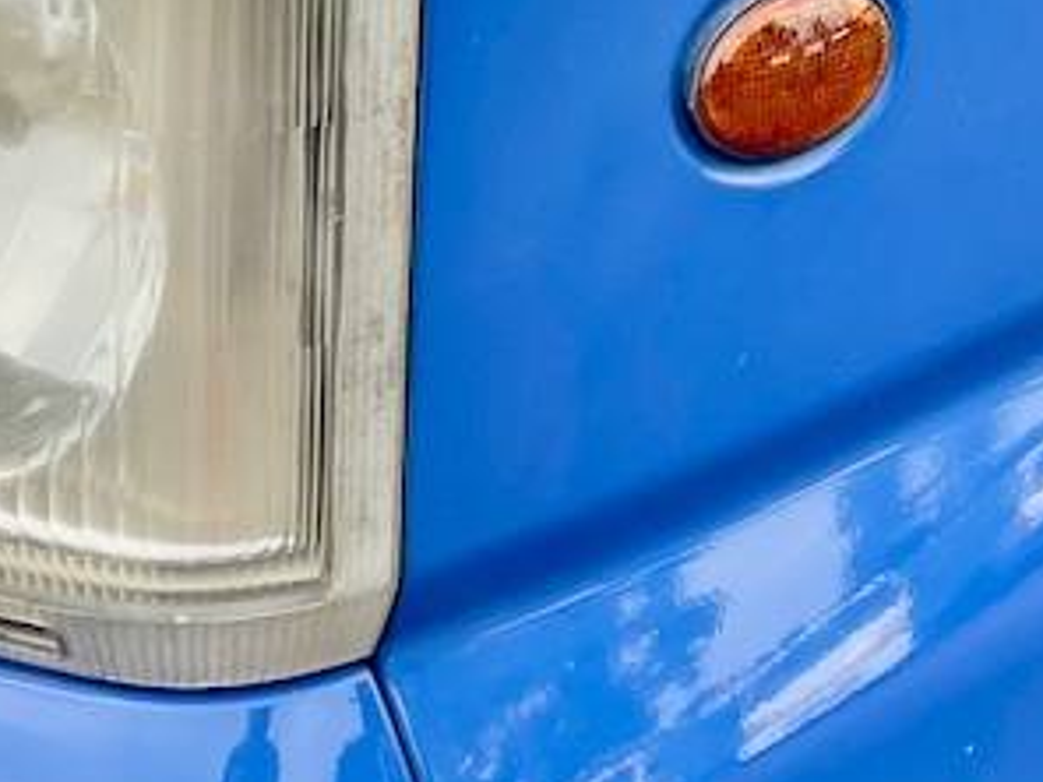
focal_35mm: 108
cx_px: 433
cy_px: 493
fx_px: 3254
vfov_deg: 13.7
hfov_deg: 18.2
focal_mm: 5.1
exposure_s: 1/645
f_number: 1.6
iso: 32
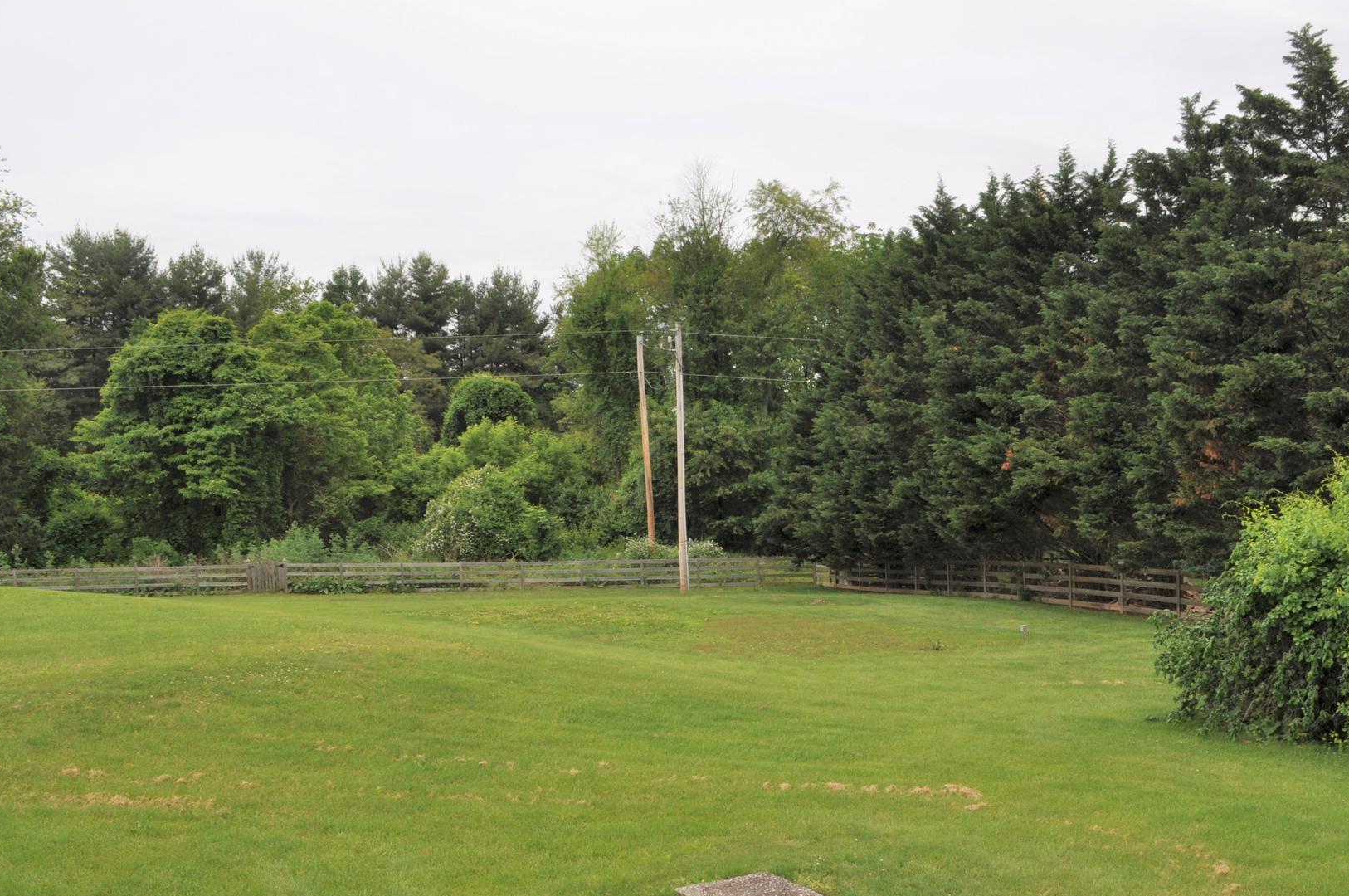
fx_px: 1273
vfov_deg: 38.6
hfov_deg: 55.7
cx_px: 757
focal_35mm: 34
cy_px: 557
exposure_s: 1/200
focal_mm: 18
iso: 200
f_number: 11
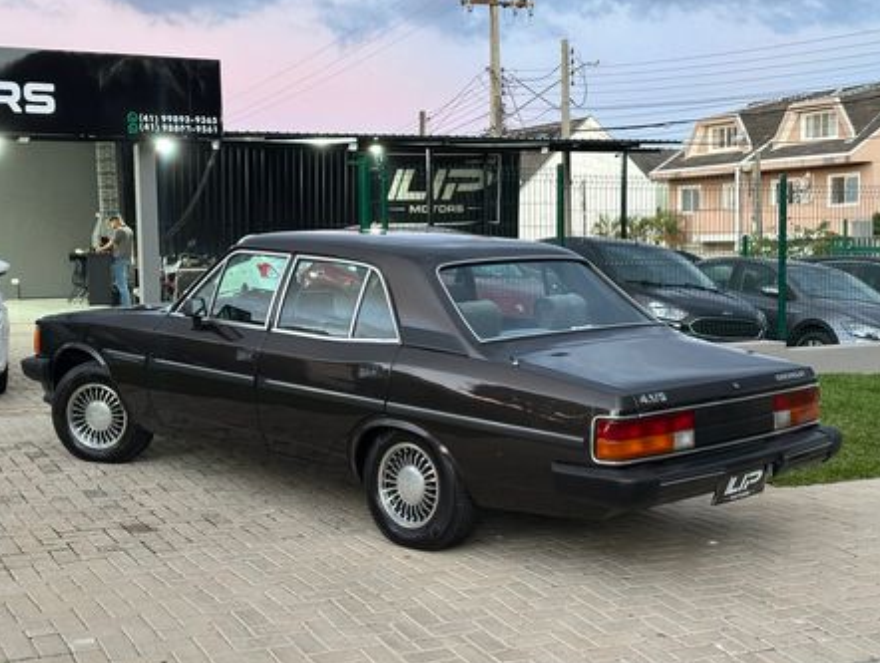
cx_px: 430
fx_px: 1299
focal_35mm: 51
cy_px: 332
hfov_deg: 37.4
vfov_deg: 28.6
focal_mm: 6.86
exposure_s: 1/40
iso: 250
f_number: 1.78
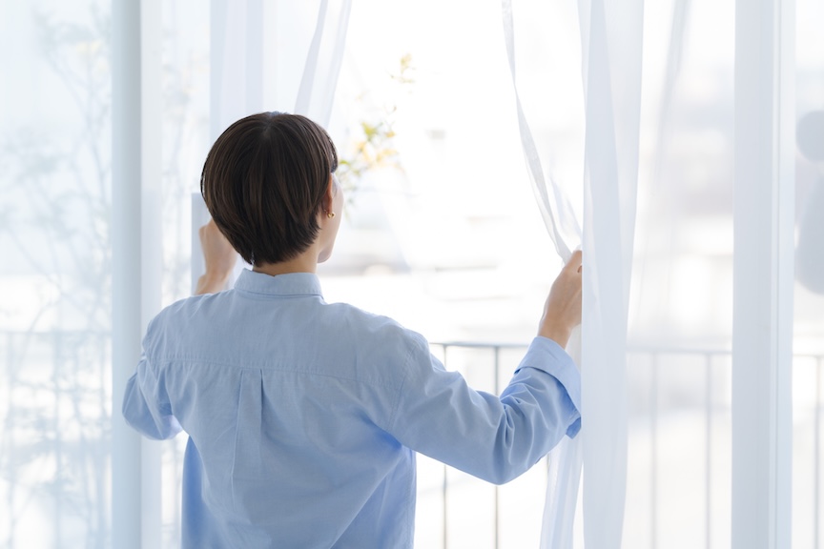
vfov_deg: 10.2
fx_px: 3090
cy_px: 274
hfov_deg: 15.2
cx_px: 412
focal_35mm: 135
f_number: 3.5
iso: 125
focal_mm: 135
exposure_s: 1/125
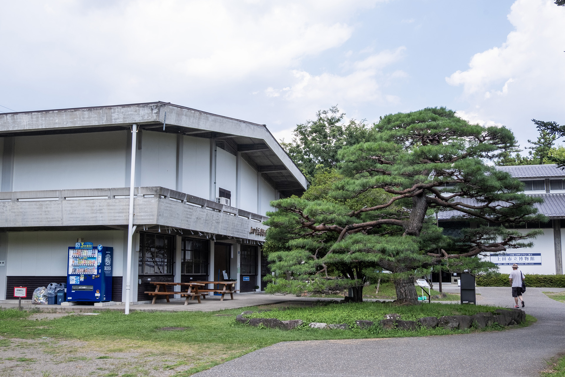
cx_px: 282
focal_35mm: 38
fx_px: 596
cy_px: 188
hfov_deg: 50.7
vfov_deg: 35.1
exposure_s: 1/40
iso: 250
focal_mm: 25.4
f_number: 8
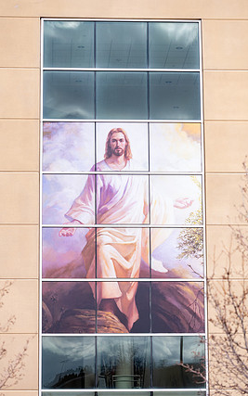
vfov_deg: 17.7
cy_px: 201
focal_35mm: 118
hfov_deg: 11.1
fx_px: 1276
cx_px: 116
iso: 100
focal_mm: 110
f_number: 2.8
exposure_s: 1/1000
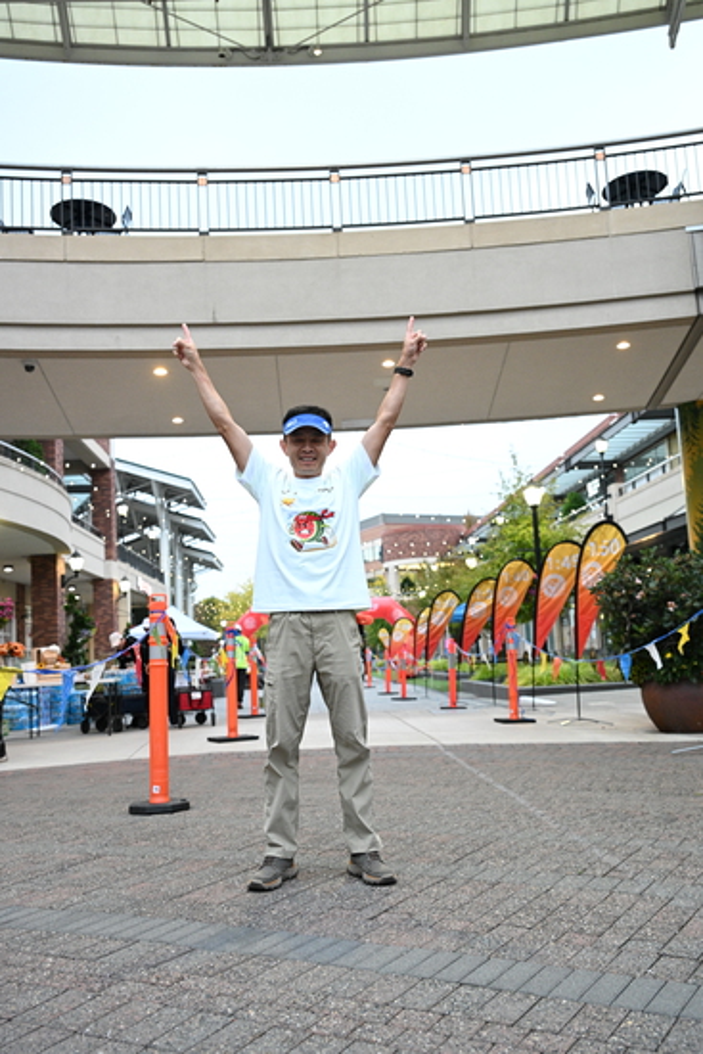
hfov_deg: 41.1
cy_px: 527
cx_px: 352
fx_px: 937
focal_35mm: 32
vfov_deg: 58.7
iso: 3200
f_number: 4
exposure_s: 1/250
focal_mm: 32
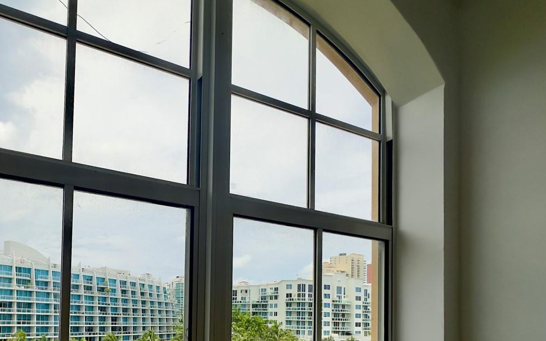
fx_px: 357
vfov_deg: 46.2
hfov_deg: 68.7
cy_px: 306
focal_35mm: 24
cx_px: 121
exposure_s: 1/1350
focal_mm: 2.22
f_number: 2.2
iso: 40
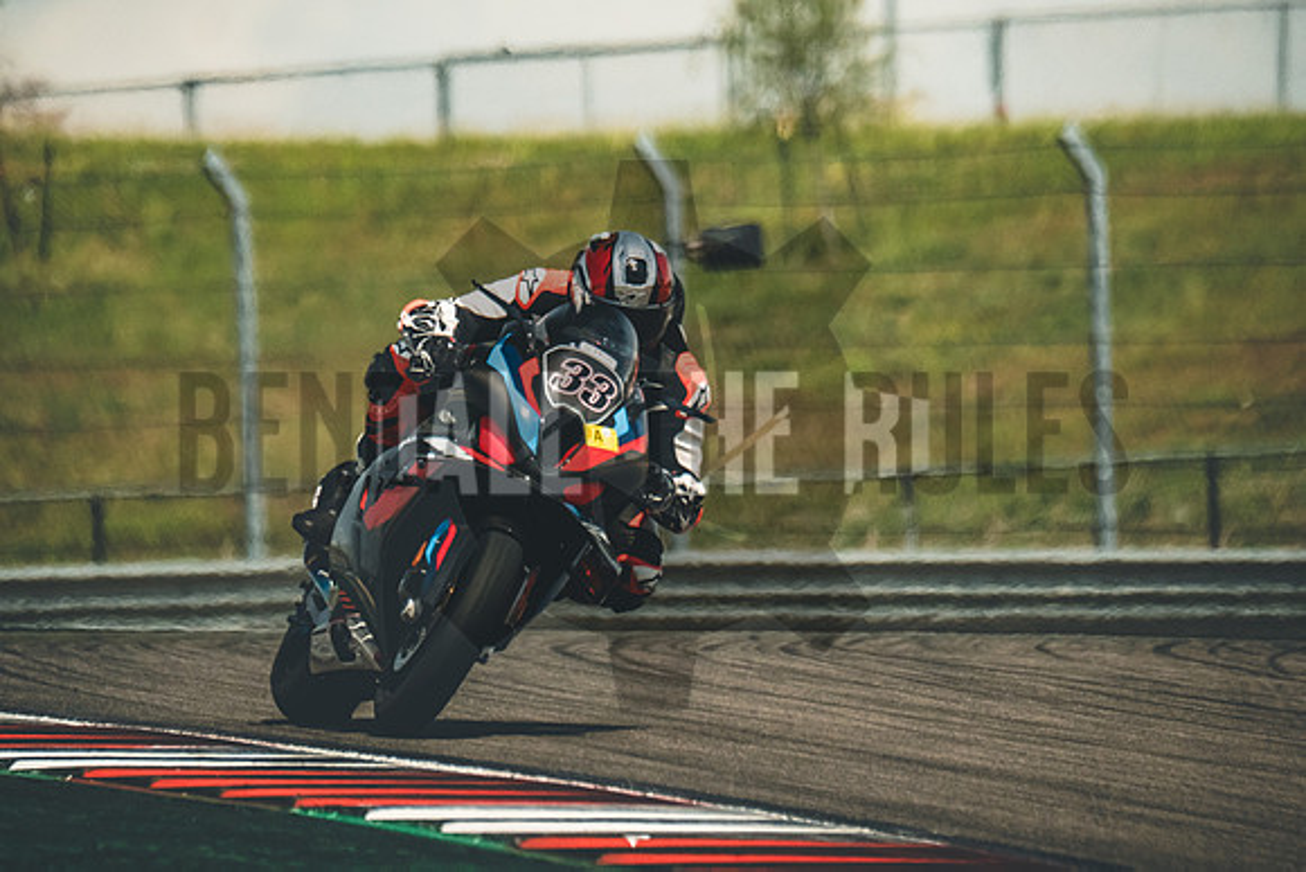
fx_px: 21771
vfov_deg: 2.3
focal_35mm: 600
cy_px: 436
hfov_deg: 3.4
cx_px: 653
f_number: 5.6
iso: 1000
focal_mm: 400
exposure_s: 1/2500
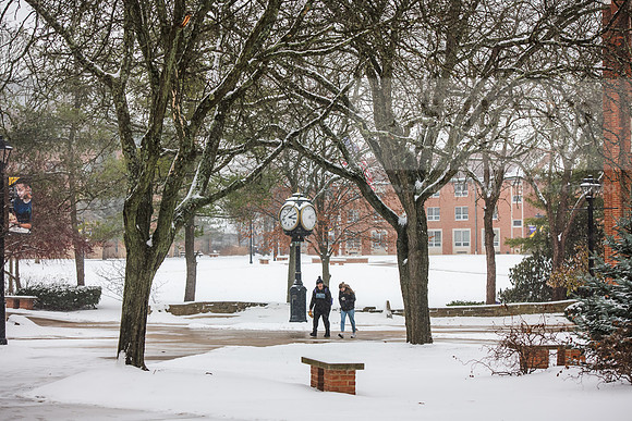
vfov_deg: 15.2
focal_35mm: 90
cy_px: 210
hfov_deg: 22.6
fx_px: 1580
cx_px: 316
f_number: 5
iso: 500
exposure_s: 1/250
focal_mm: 90
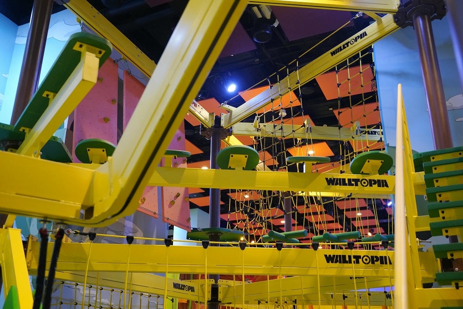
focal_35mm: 36
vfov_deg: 36.9
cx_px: 232
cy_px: 154
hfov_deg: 53.1
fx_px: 463
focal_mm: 36
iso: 4000
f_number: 2.8
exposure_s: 1/160
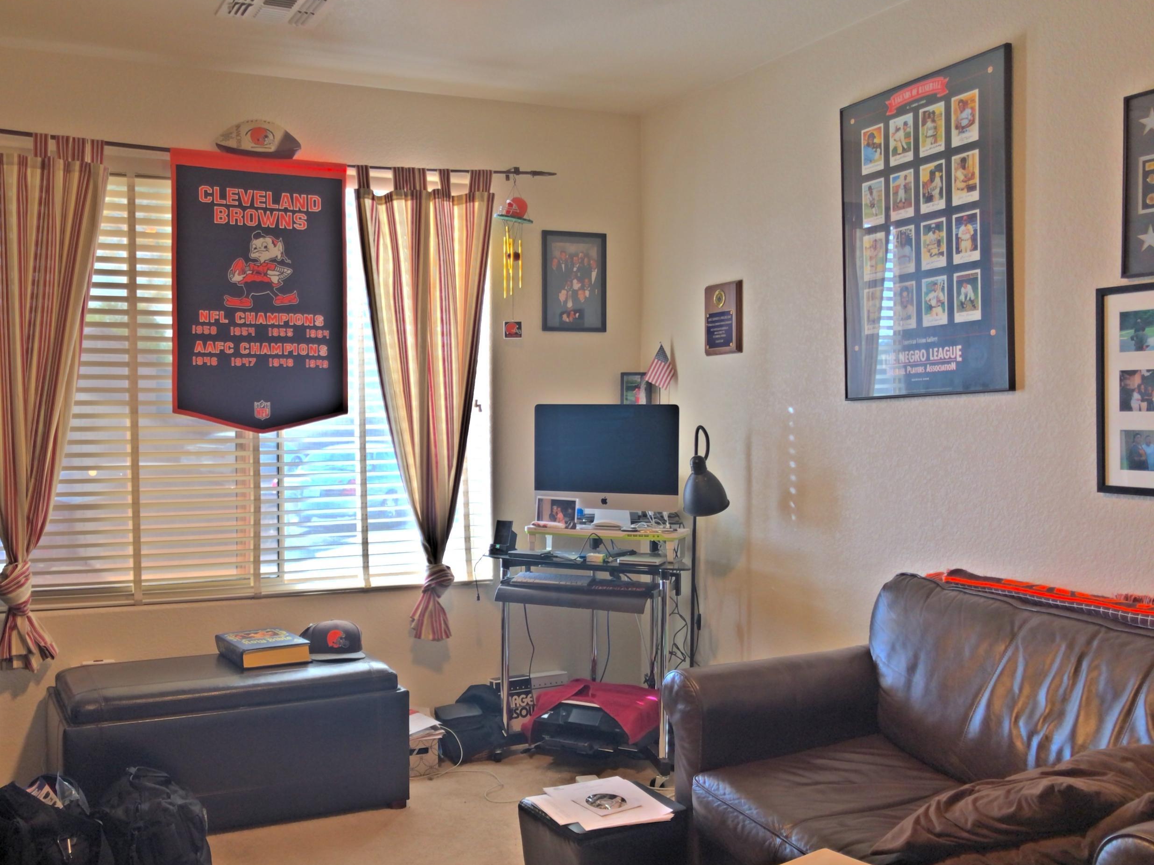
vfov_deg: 41.8
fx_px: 1133
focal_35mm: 34
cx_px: 454
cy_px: 467
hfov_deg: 53.5
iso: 125
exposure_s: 1/30
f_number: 1.8
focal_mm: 3.99
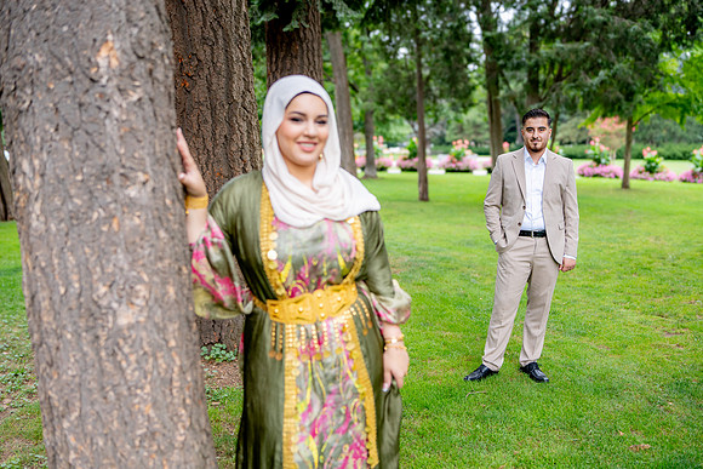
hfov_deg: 54.4
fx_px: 684
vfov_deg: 37.9
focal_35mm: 35
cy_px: 234
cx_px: 352
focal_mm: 35
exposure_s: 1/1000
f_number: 2
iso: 200
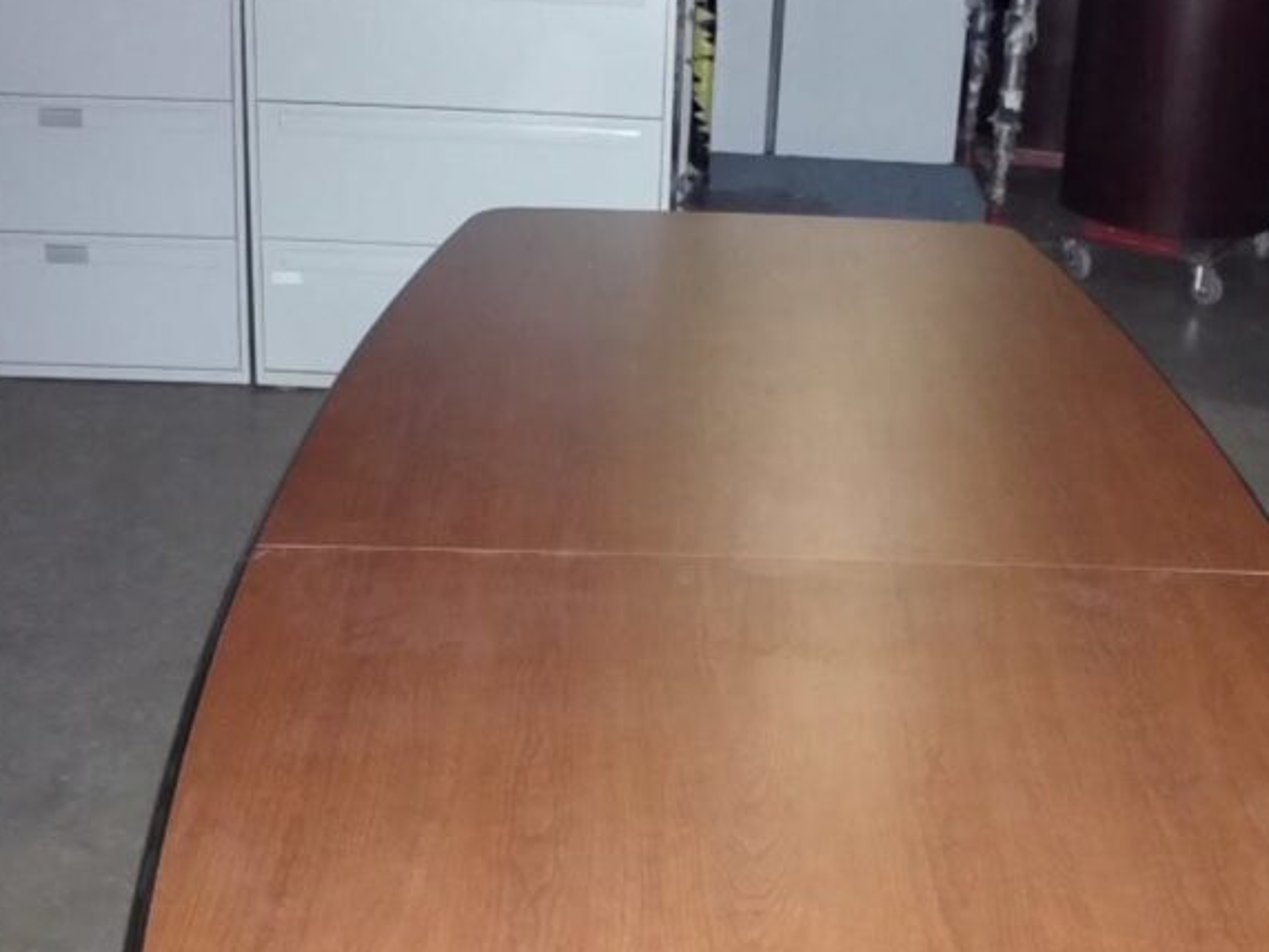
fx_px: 2493
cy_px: 783
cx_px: 730
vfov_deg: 21.3
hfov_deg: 28.5
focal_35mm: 68
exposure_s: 1/60
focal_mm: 6.3
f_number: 2.9
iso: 800
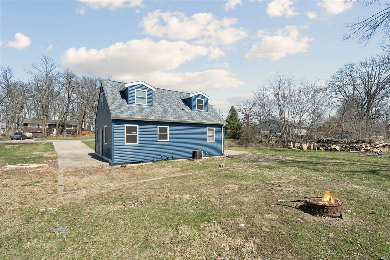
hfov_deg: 96.7
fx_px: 173
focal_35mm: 16
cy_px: 130
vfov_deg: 73.7
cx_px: 195
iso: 400
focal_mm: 16
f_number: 10
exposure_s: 1/500
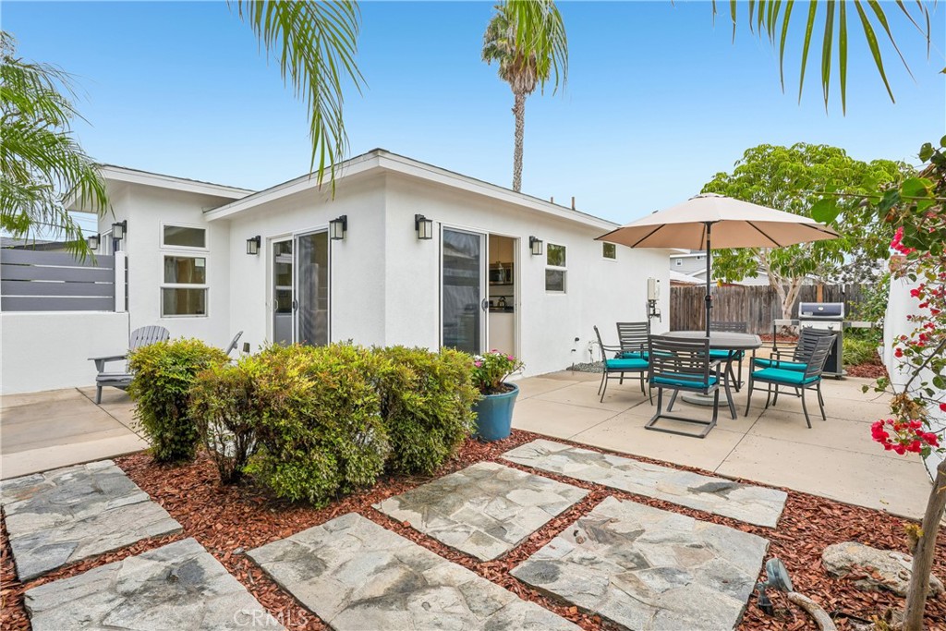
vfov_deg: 70.5
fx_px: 447
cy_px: 316
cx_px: 473
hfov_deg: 93.3
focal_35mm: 17
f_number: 8
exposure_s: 1/320
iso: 100
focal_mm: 17
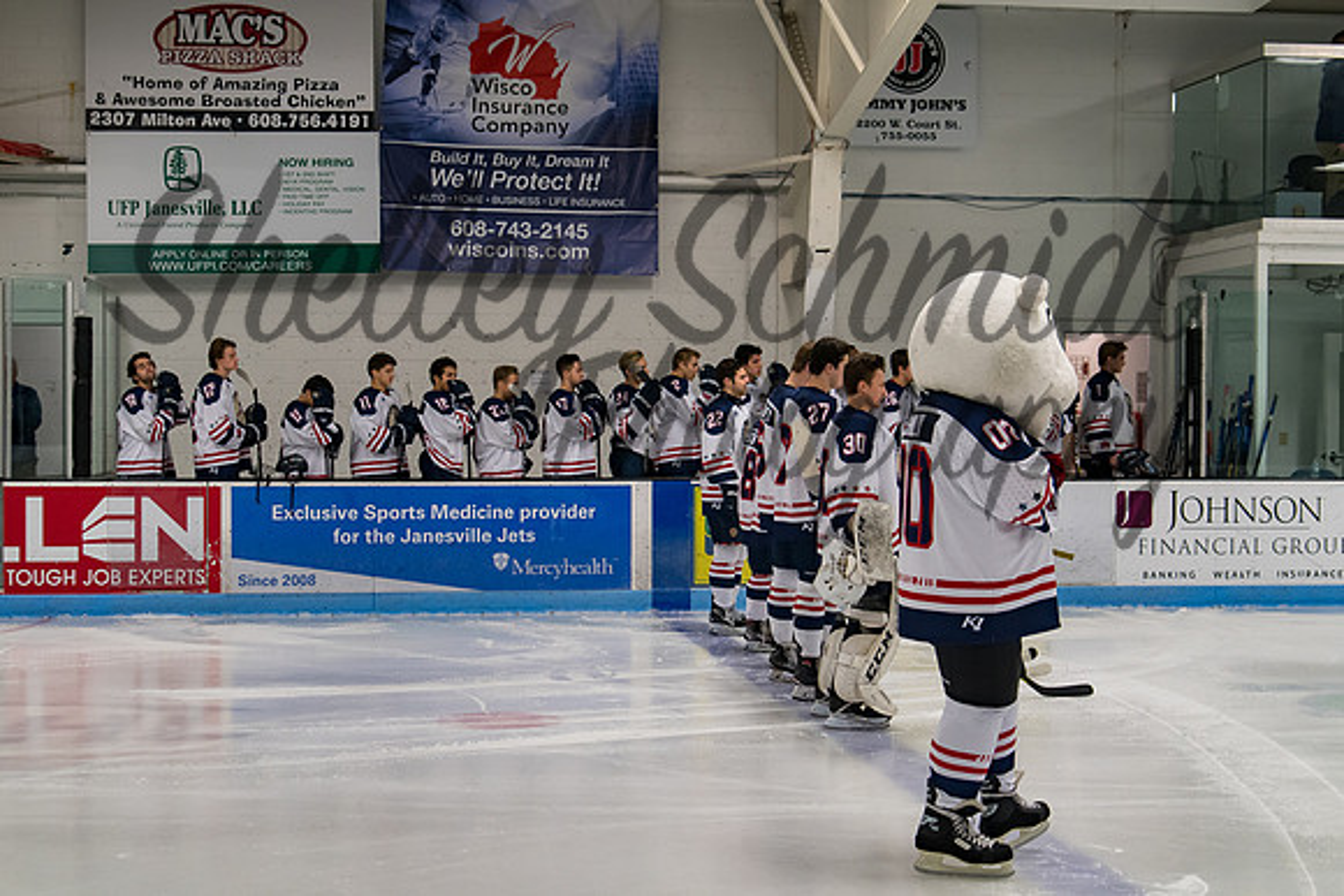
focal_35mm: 60
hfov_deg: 33.1
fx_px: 2258
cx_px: 672
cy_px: 448
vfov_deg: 22.5
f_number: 4.5
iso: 640
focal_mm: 40
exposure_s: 1/200
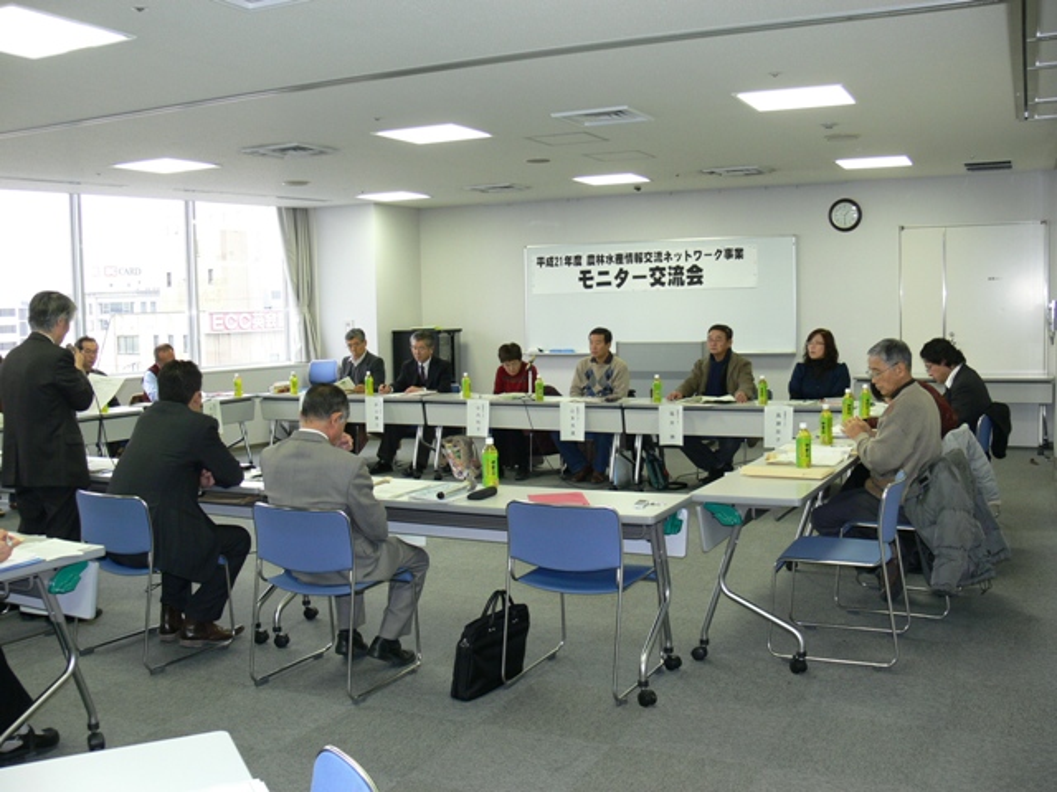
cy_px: 396
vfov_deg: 40.7
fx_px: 1069
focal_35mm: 35
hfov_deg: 52.6
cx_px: 528
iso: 100
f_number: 2.8
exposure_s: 1/30
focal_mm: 7.4
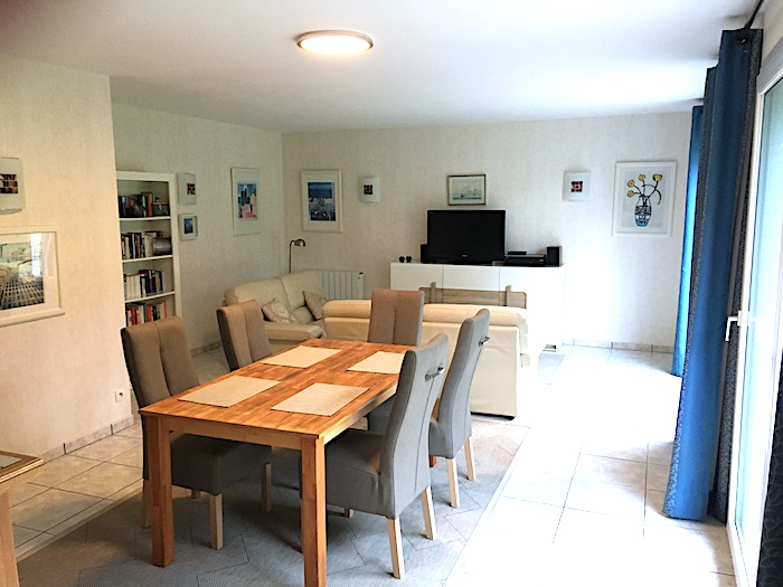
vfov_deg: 48.2
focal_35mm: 29
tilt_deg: -9.3
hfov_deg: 61.7
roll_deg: +0.7
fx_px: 656
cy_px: 294
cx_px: 392
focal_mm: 4.15
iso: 200
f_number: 2.2
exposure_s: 1/25
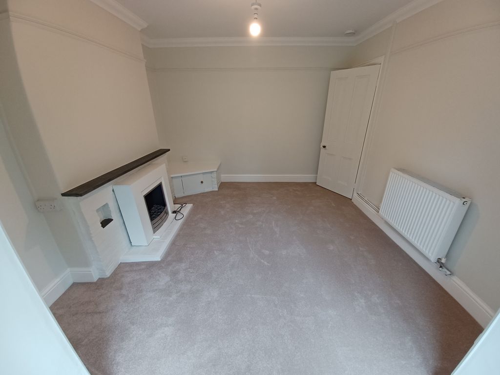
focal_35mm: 13
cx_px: 250
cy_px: 188
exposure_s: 1/50
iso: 100
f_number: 2.2
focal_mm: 1.42
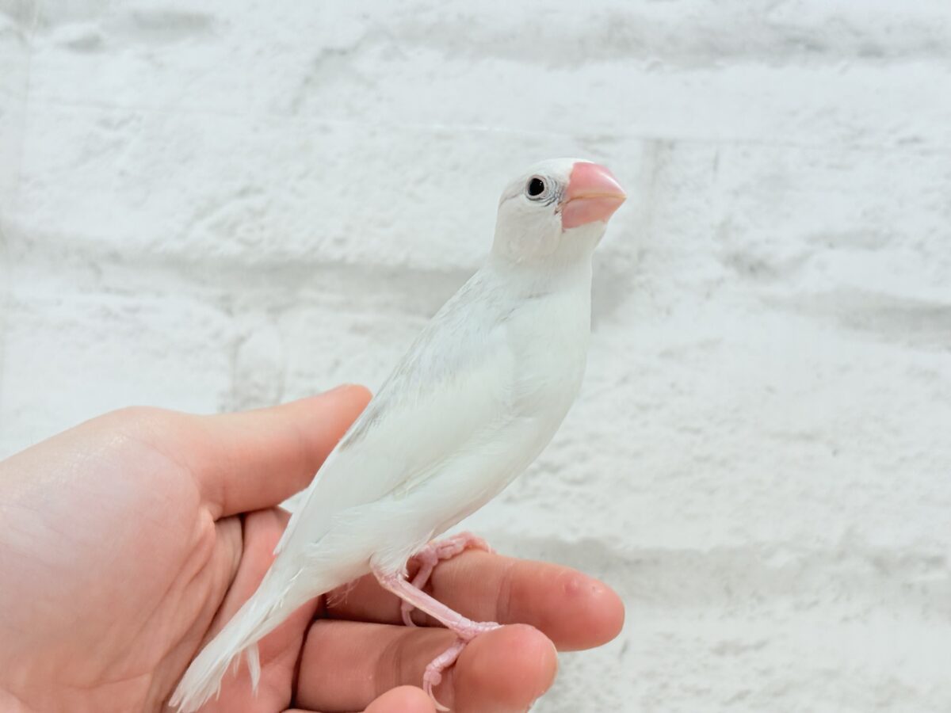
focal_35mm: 52
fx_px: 1429
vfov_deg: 28.0
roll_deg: -3.5
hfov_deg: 36.8
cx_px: 476
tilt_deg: +2.7
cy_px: 356
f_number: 1.6
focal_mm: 5.96
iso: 64
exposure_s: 1/100
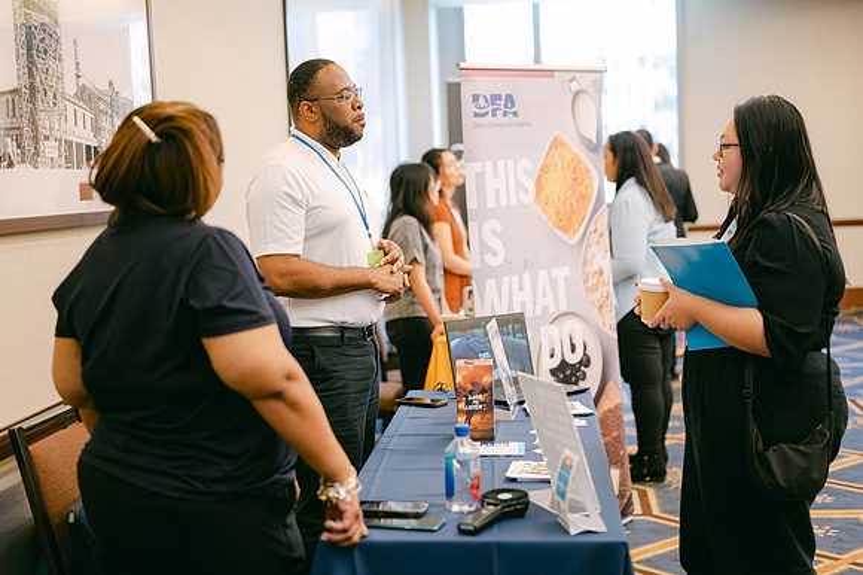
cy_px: 288
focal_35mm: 51
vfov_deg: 26.3
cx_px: 425
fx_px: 1231
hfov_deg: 38.6
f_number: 2
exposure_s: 1/125
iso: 400
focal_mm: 50
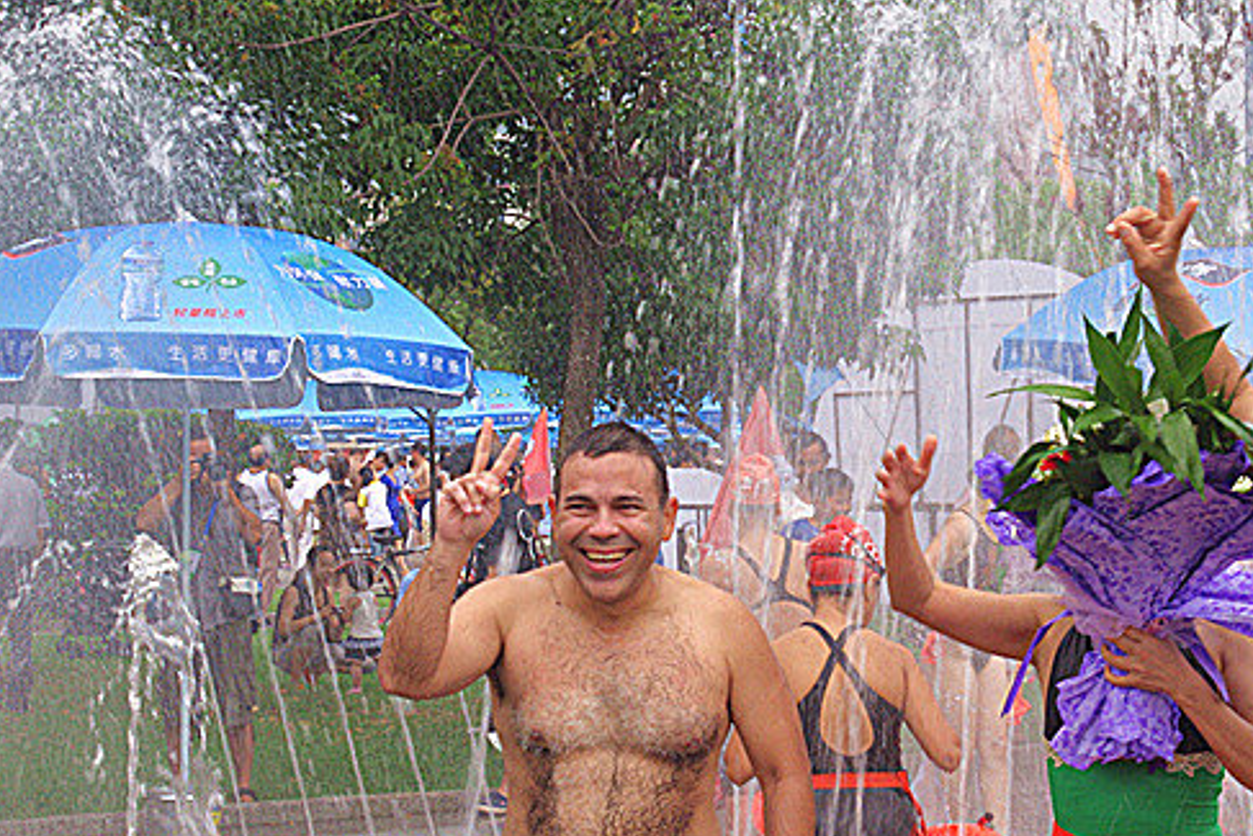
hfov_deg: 17.3
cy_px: 526
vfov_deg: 11.6
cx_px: 767
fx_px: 4108
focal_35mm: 118
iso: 200
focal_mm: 47.5
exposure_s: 1/100
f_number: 16
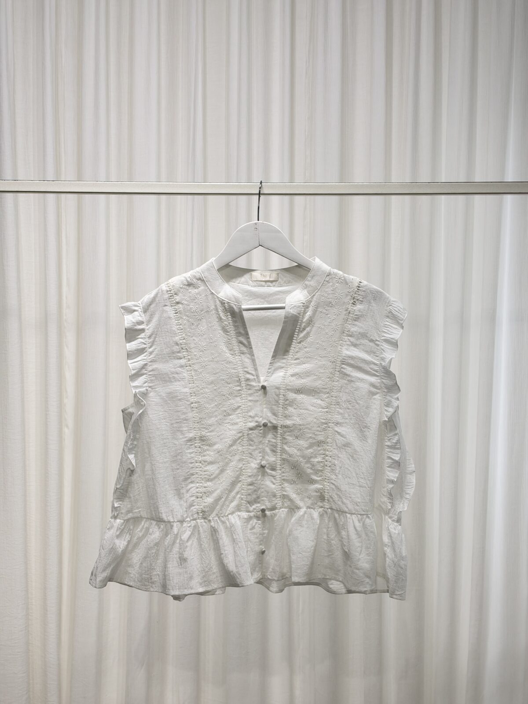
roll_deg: -0.5
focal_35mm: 48
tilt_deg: -1.5
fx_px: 976
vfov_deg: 39.7
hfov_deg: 30.3
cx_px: 264
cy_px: 352
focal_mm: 6.93
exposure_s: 1/121
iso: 80
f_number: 1.8
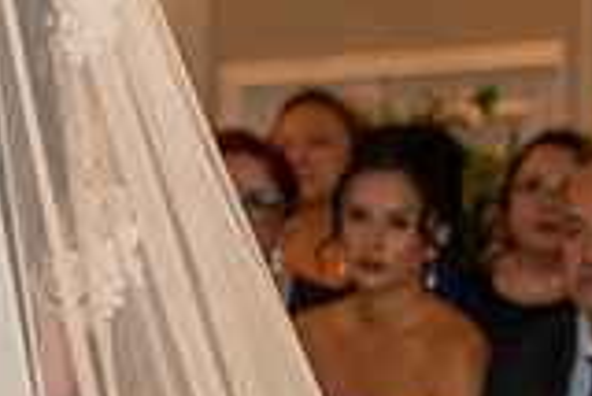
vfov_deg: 6.0
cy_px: -81
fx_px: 3753
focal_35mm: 228
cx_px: -523
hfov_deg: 8.6
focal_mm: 56
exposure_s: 1/125
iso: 1600
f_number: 3.5
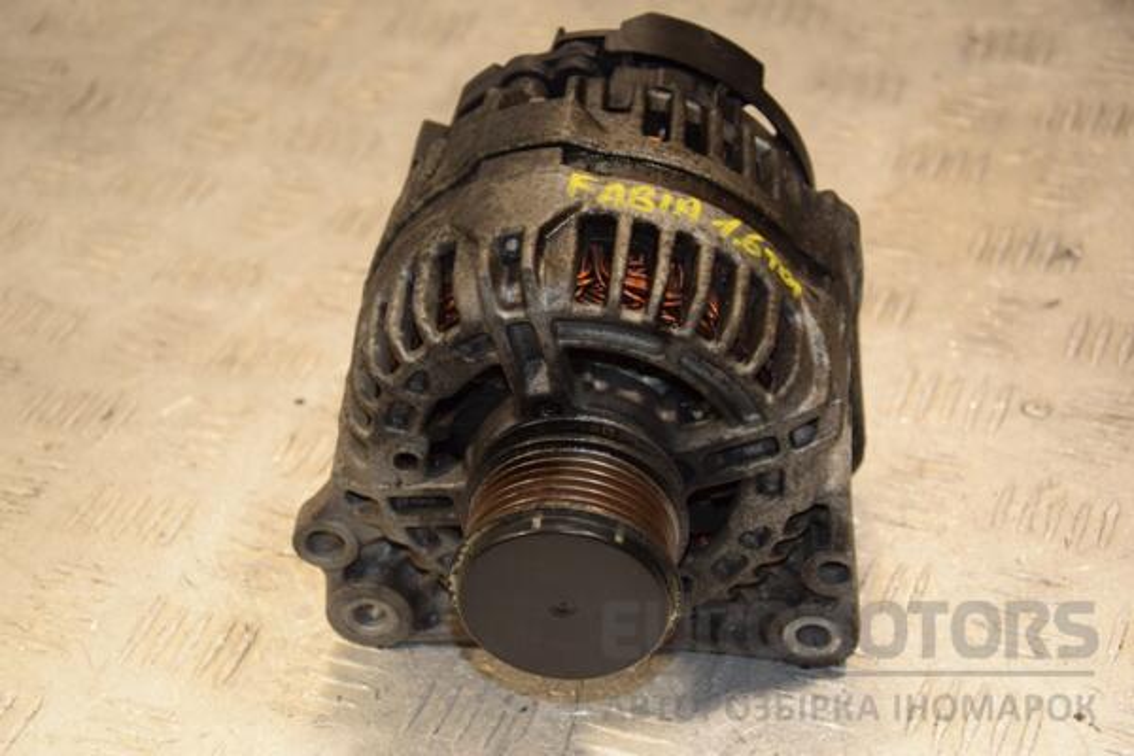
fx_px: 2740
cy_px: 378
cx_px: 567
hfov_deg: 23.4
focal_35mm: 87
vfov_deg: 15.7
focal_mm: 58
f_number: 5
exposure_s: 1/160
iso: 800
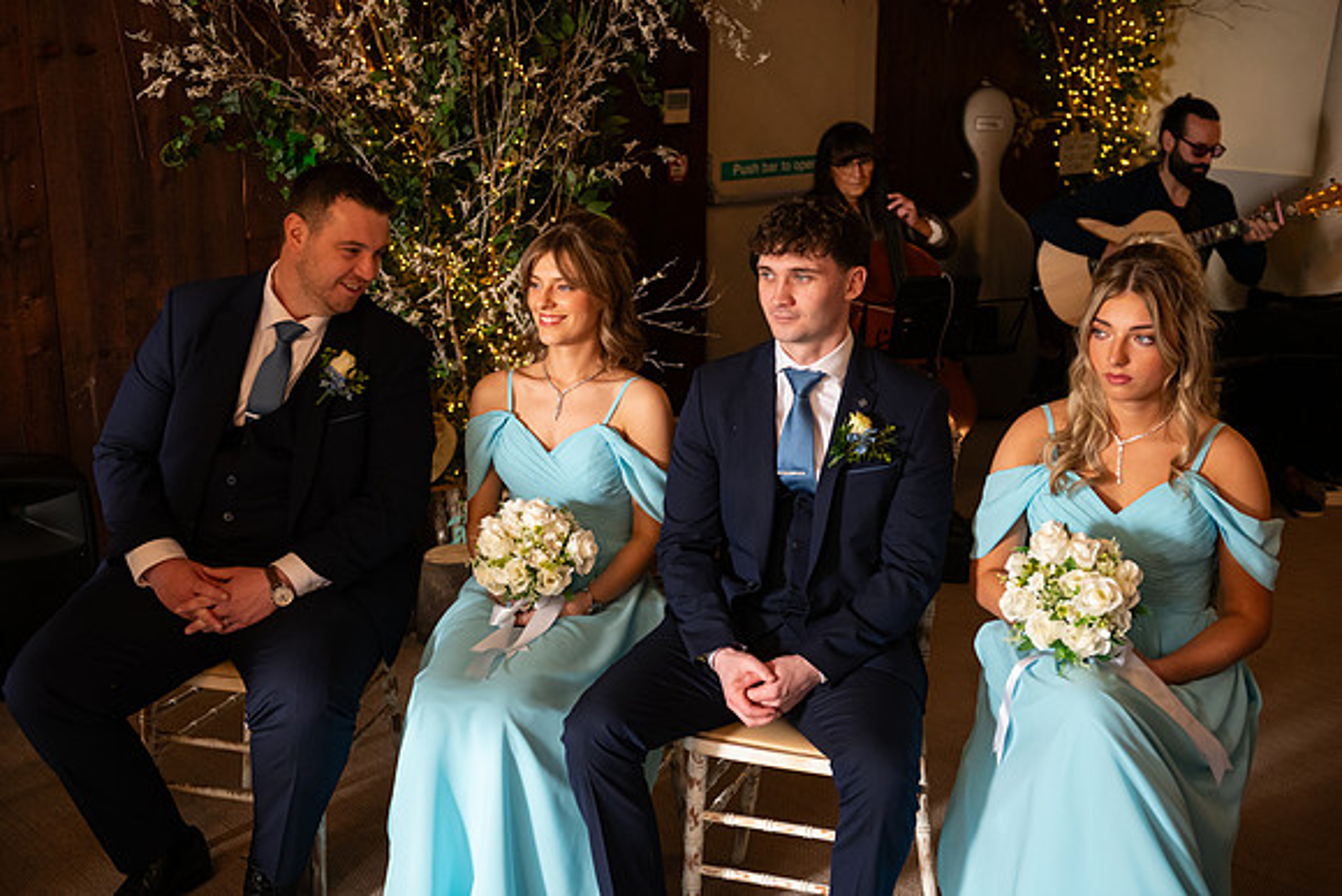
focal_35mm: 45
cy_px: 448
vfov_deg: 29.9
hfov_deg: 43.6
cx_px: 671
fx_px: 1678
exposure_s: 1/160
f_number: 3.5
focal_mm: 45
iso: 1000
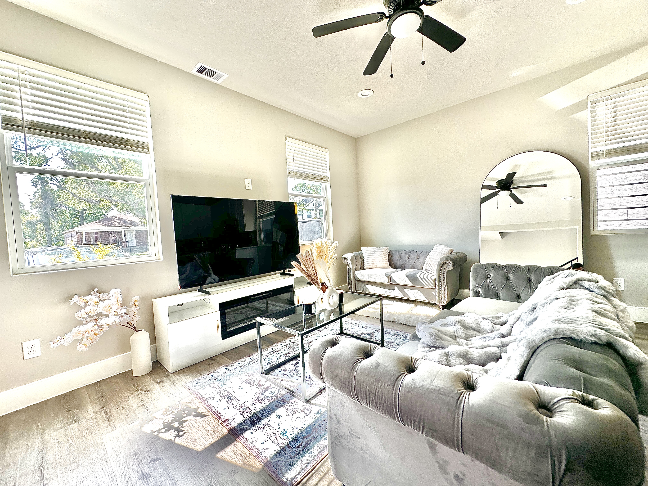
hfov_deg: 102.1
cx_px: 324
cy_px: 243
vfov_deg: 85.7
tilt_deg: -2.0
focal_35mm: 14
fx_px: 262
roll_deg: +2.5
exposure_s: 1/99
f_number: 2.2
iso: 50
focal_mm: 2.22
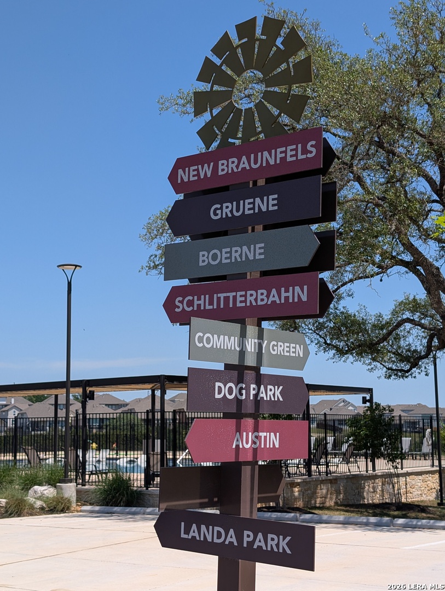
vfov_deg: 38.9
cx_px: 222
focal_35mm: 49
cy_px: 296
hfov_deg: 29.7
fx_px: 838
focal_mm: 6.9
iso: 20
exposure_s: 1/1468
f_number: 1.68
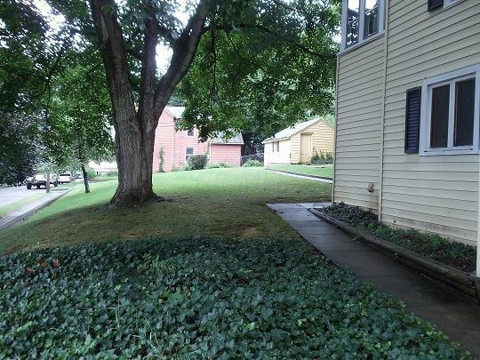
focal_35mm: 44
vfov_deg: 32.9
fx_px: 610
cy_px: 180
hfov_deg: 42.9
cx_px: 240
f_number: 3.5
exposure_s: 1/80
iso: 100
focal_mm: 6
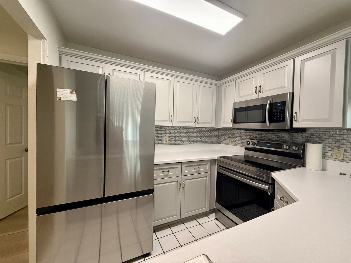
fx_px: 142
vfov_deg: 85.7
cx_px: 176
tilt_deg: -0.3
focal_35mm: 14
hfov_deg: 102.1
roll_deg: -1.1
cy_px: 132
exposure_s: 1/120
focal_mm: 2.22
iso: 200
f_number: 2.2
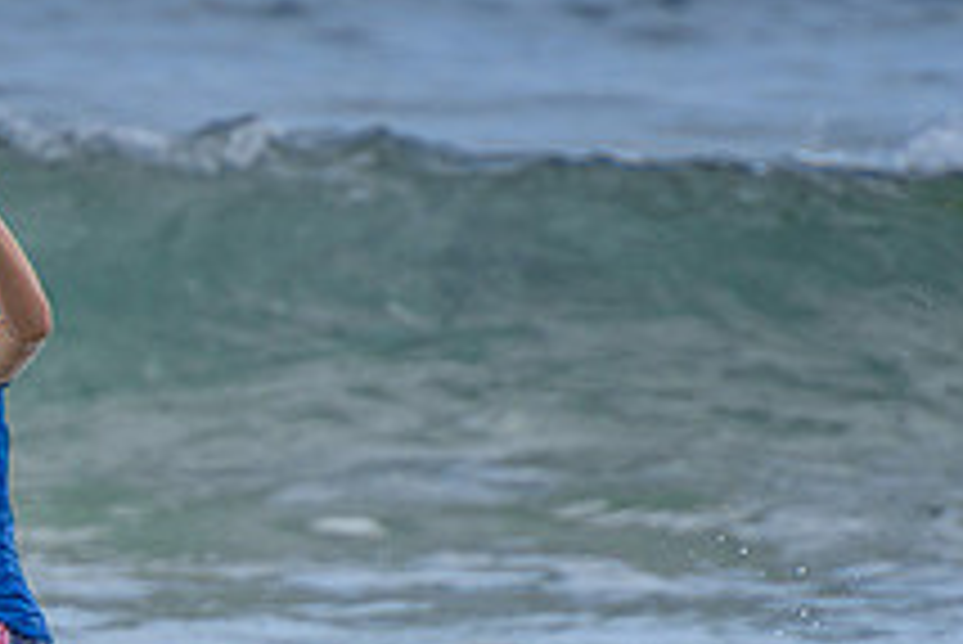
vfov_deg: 1.0
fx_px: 35493
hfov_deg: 1.6
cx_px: -61
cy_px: 882
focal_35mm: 1326
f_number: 5.6
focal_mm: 400
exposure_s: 1/1600
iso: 220
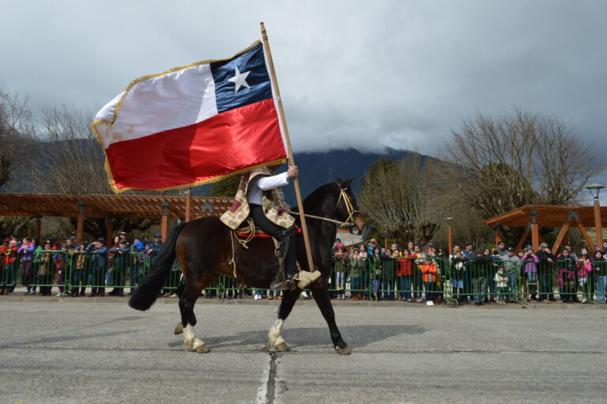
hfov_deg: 67.4
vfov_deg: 47.9
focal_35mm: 27
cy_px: 202
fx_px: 455
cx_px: 304
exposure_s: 1/1600
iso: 400
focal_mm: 18
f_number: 5.6
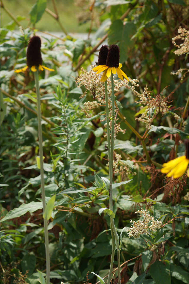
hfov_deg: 9.1
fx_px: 1181
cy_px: 142
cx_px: 94
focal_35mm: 150
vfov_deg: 13.7
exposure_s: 1/320
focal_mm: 100
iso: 100
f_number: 5.6
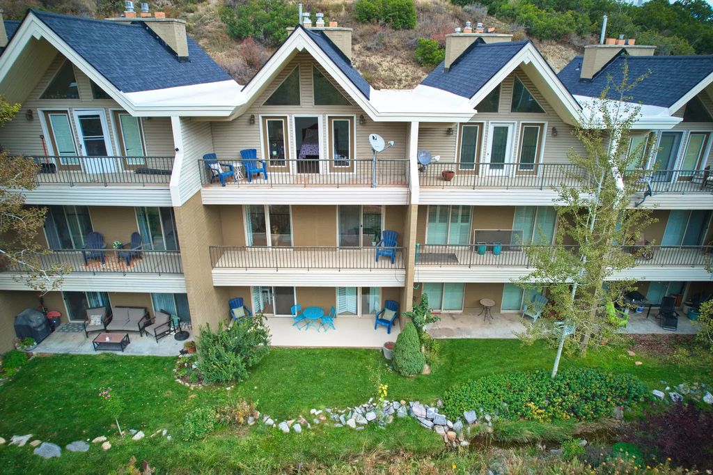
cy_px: 238
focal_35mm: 22
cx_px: 356
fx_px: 436
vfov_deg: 57.2
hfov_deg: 78.6
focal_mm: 8.38
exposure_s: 1/240
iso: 150
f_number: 2.8
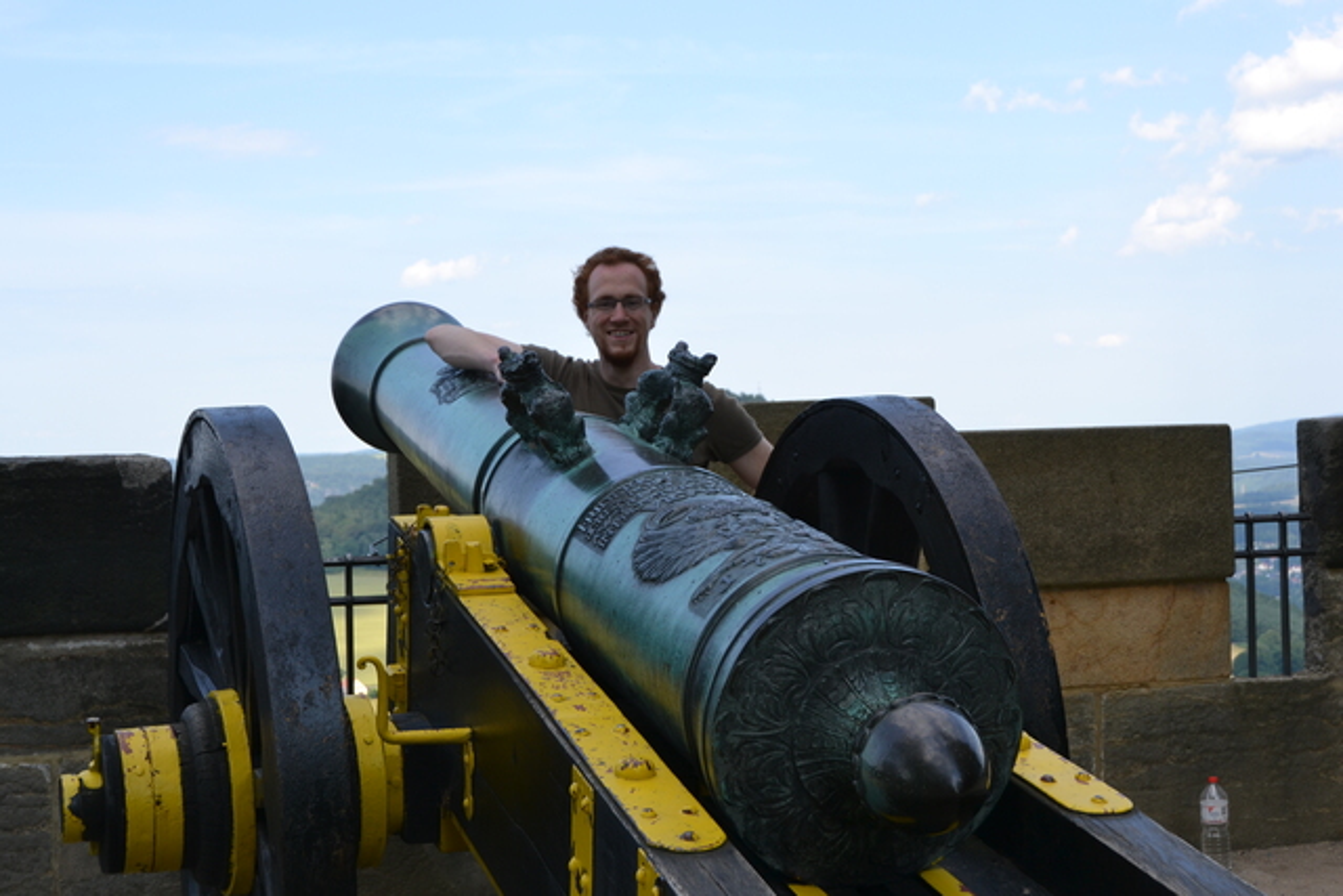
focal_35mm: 57
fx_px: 2127
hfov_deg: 35.0
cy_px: 448
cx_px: 672
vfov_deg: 23.8
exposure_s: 1/250
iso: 200
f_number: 8
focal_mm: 38
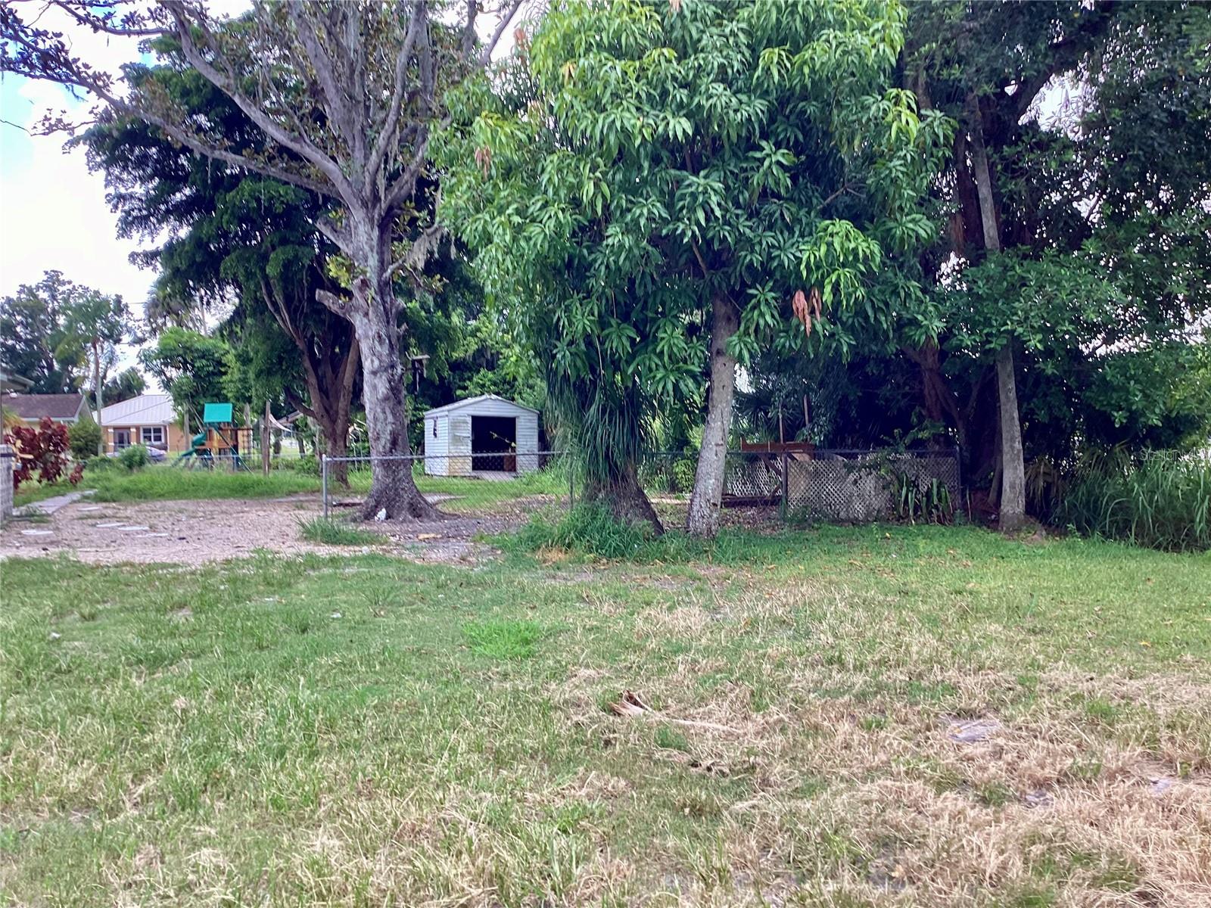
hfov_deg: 58.4
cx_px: 606
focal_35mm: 31
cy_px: 454
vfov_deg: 45.4
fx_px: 1084
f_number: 2.4
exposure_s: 1/133
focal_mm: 3.3
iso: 25
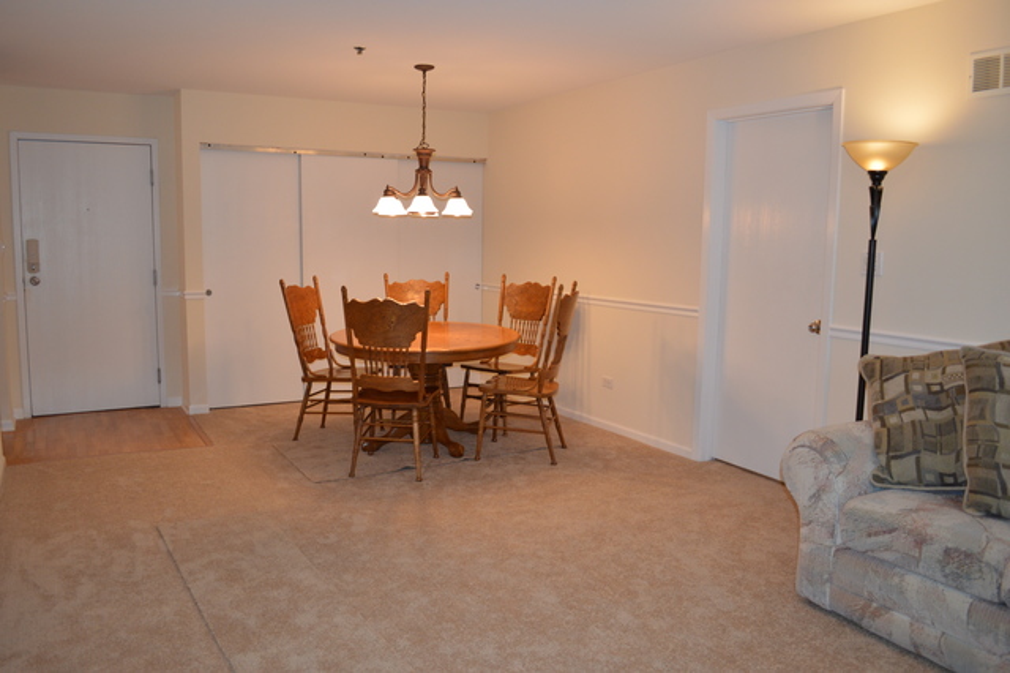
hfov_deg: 67.4
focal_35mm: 27
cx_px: 505
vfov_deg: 47.9
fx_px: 757
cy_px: 336
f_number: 3.5
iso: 400
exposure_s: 1/60
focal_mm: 18
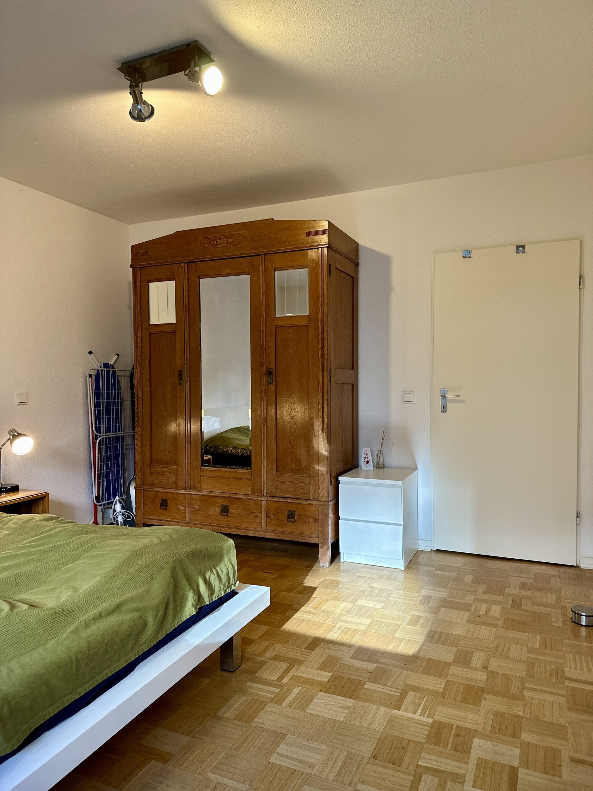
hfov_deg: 56.8
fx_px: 548
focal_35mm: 24
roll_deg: +0.7
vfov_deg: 71.6
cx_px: 296
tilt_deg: -1.4
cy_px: 396
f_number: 1.78
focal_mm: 6.86
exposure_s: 1/50
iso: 200
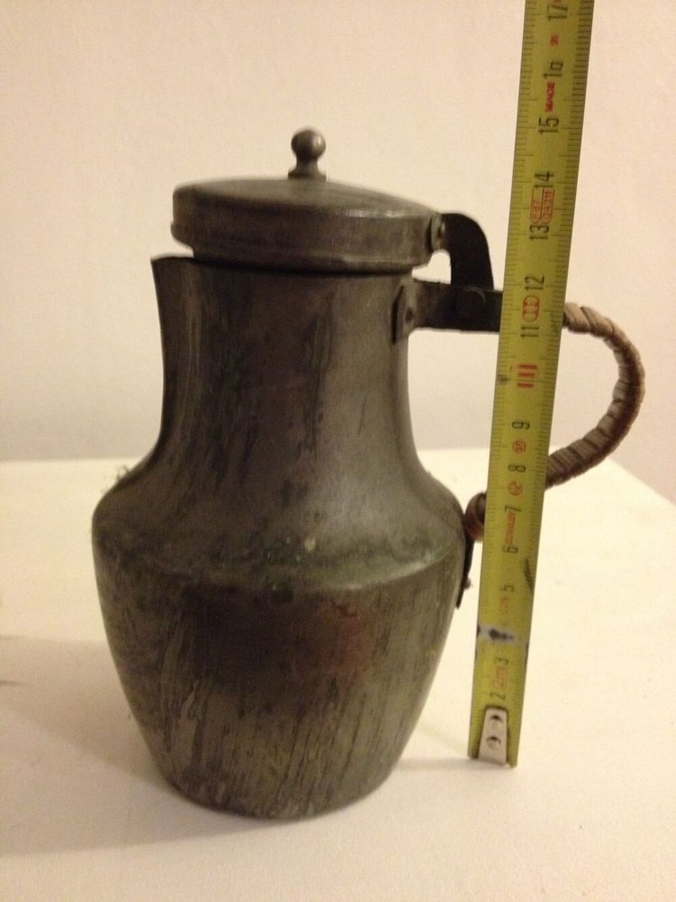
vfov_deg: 52.6
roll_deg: -2.5
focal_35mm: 35
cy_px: 451
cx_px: 338
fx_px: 911
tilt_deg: -16.1
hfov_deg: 40.7
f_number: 2.4
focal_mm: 4.28
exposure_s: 1/15
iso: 500
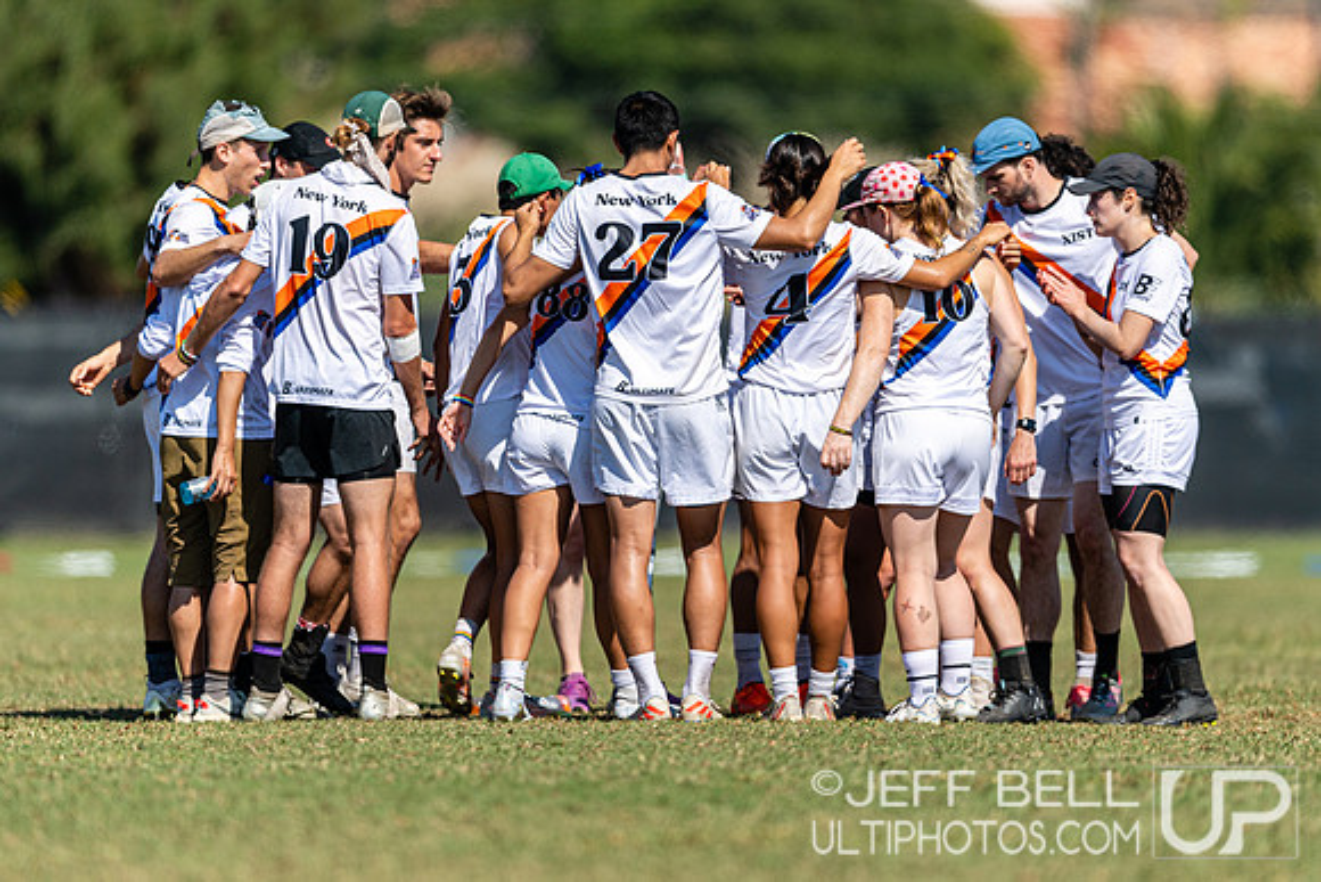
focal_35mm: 483
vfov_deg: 2.9
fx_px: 17713
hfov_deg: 4.3
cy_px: 476
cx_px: 692
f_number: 2.8
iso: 100
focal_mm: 400
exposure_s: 1/4000
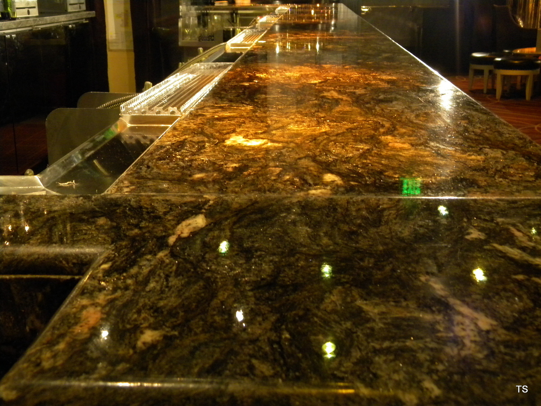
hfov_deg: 40.4
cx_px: 270
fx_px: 735
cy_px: 203
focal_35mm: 47
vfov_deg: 30.9
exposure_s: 1/15.5
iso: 400
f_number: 3.9
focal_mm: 8.6
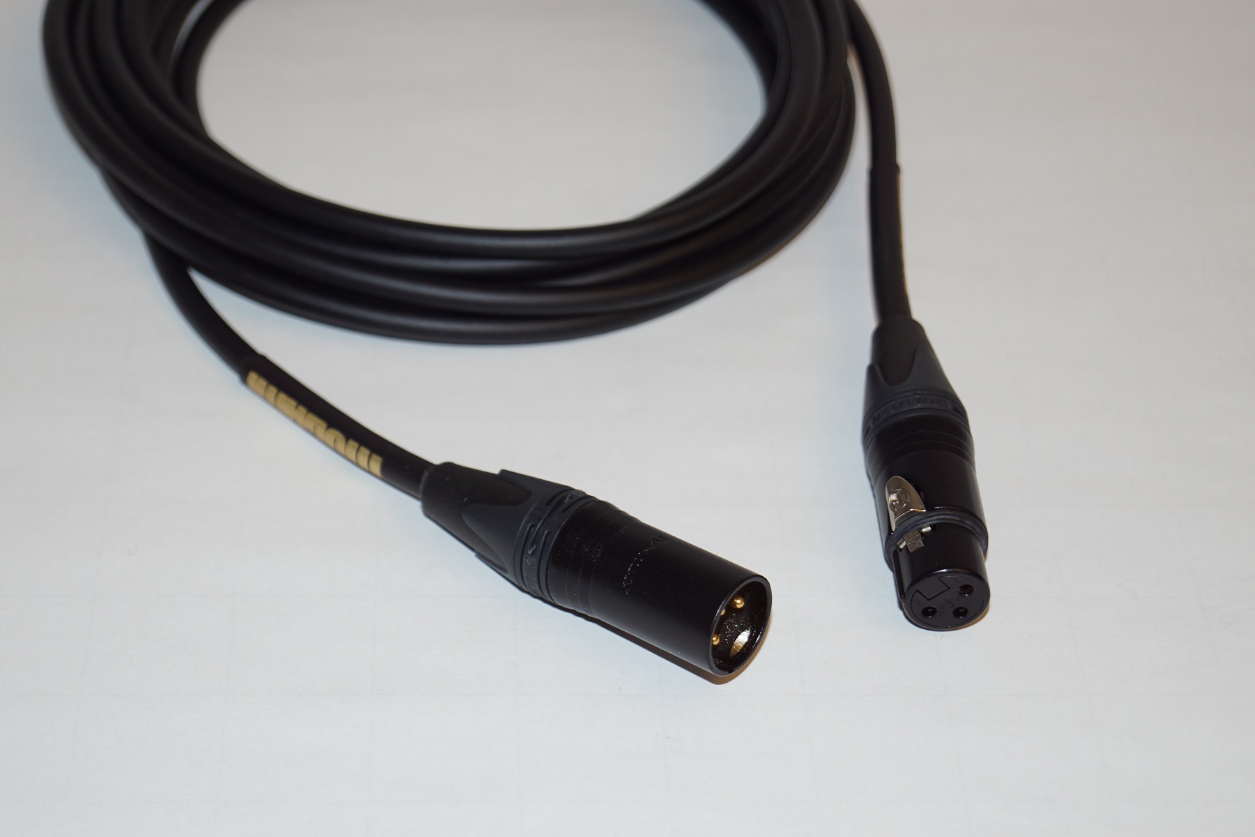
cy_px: 418
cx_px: 628
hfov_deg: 24.6
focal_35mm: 82
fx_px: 2876
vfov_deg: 16.6
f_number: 5.6
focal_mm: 55
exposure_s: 1/160
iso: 250
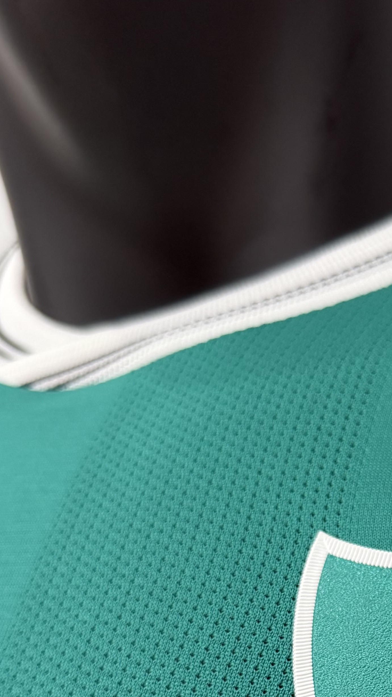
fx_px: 1127
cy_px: 660
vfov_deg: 32.2
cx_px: 463
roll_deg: +2.5
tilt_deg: -3.9
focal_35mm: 61
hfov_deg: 18.7
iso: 200
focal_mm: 6.76
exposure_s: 1/100
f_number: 1.78
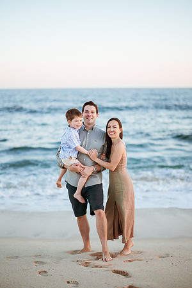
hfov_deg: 23.4
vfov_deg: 34.5
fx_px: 464
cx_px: 96
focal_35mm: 58
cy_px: 144
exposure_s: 1/800
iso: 100
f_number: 1.4
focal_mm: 58
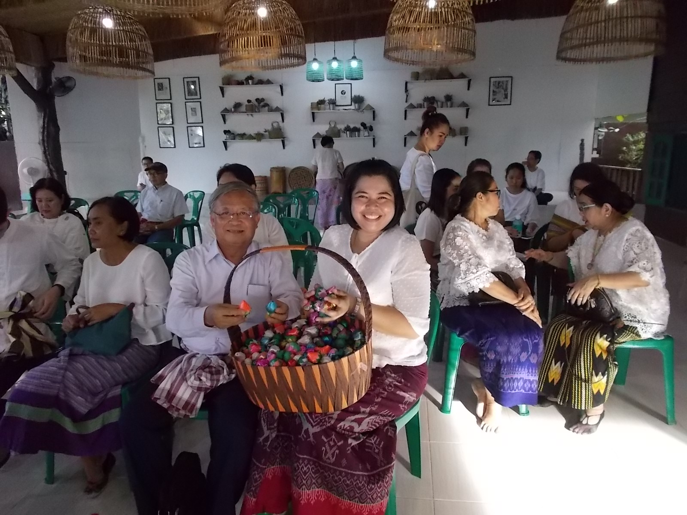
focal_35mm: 26
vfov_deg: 53.1
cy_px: 258
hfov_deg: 67.3
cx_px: 344
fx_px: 516
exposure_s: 1/125
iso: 400
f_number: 3.2
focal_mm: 4.6
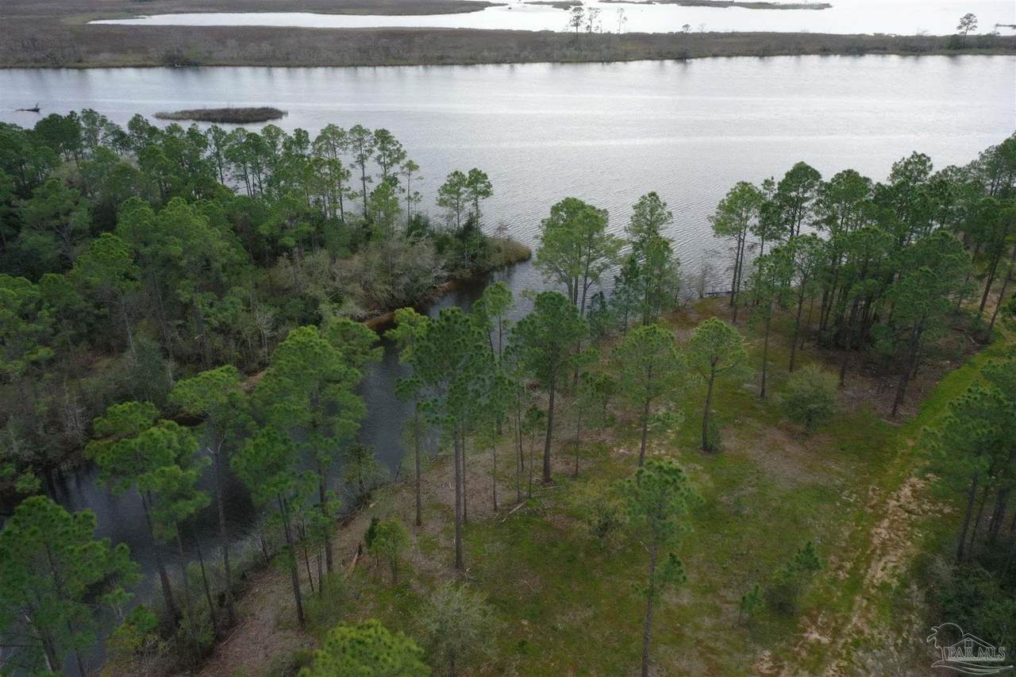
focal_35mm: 28
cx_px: 508
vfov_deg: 46.4
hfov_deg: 65.5
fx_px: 790
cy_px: 338
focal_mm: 10.26
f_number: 11
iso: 800
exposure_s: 1/15
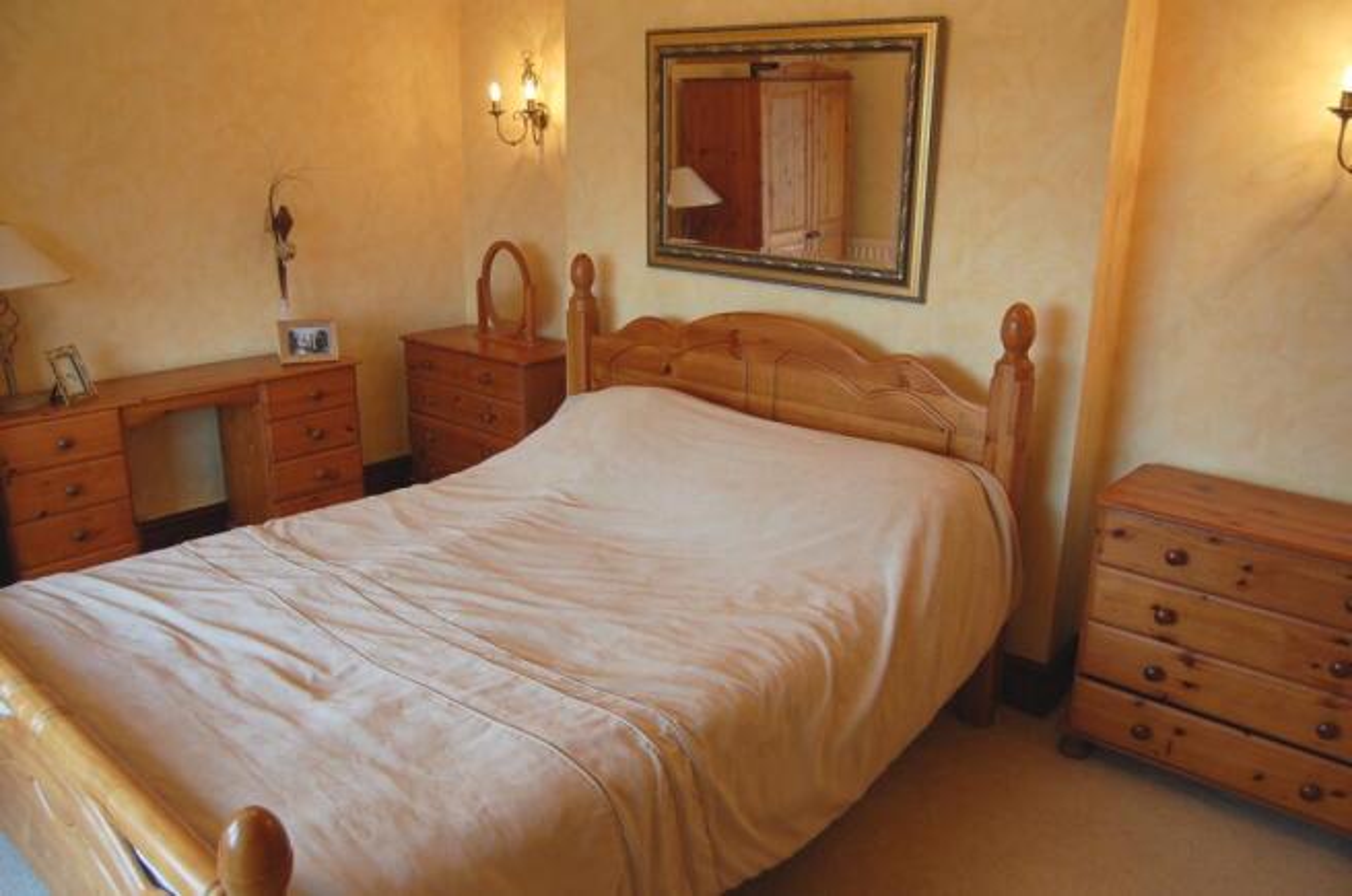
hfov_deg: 67.5
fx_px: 1012
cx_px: 676
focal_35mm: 27
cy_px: 448
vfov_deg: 47.8
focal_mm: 18
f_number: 4.5
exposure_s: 1/80
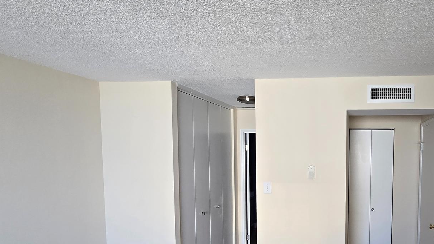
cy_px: 180
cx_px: 315
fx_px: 276
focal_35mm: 24
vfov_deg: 46.1
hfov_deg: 72.1
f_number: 2.2
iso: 160
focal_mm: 2.2
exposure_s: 1/100
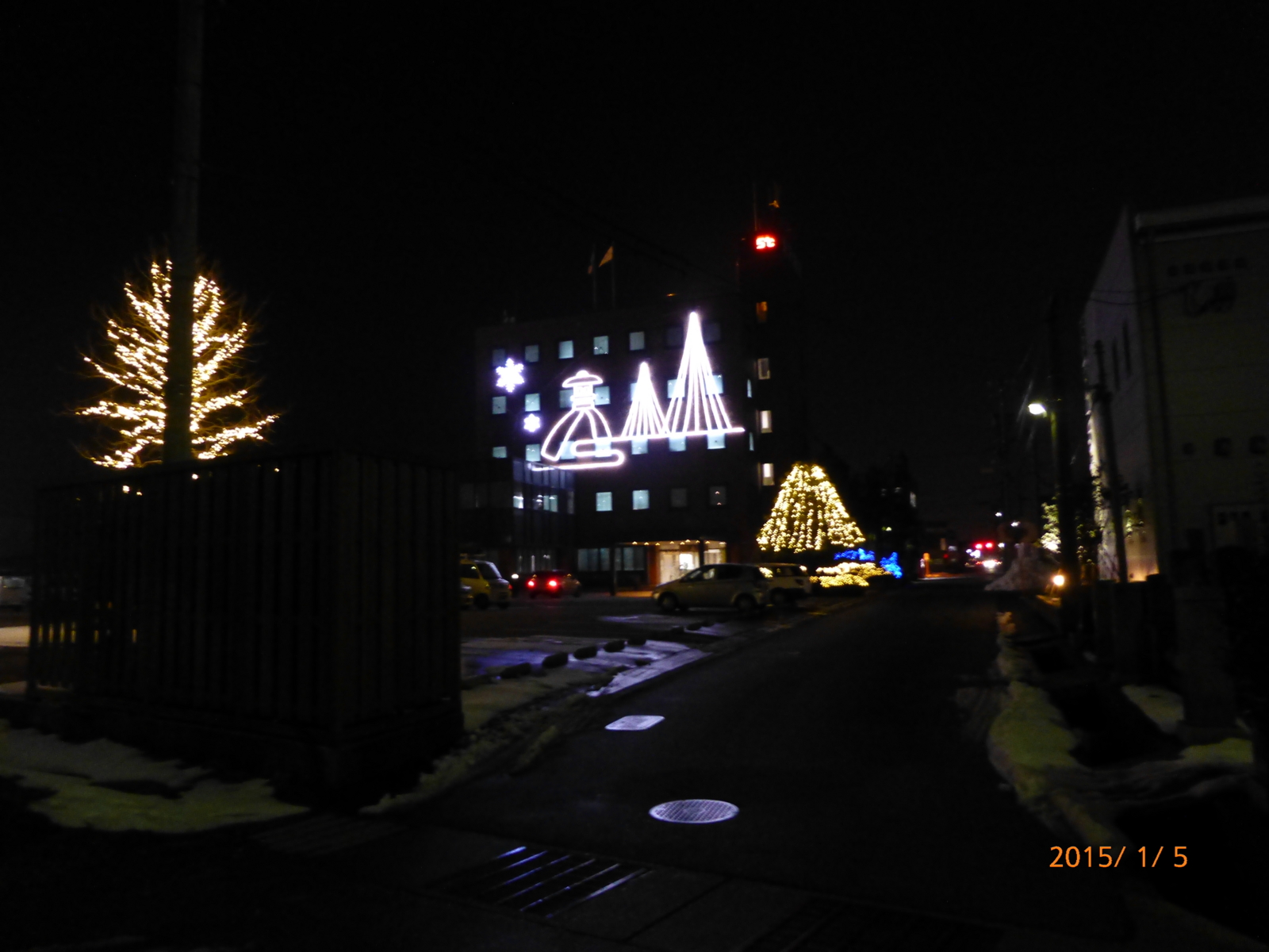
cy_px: 476
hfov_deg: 71.6
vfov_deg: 56.8
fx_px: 880
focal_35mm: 24
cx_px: 634
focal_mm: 4.3
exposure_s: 1/8
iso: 800
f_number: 3.3
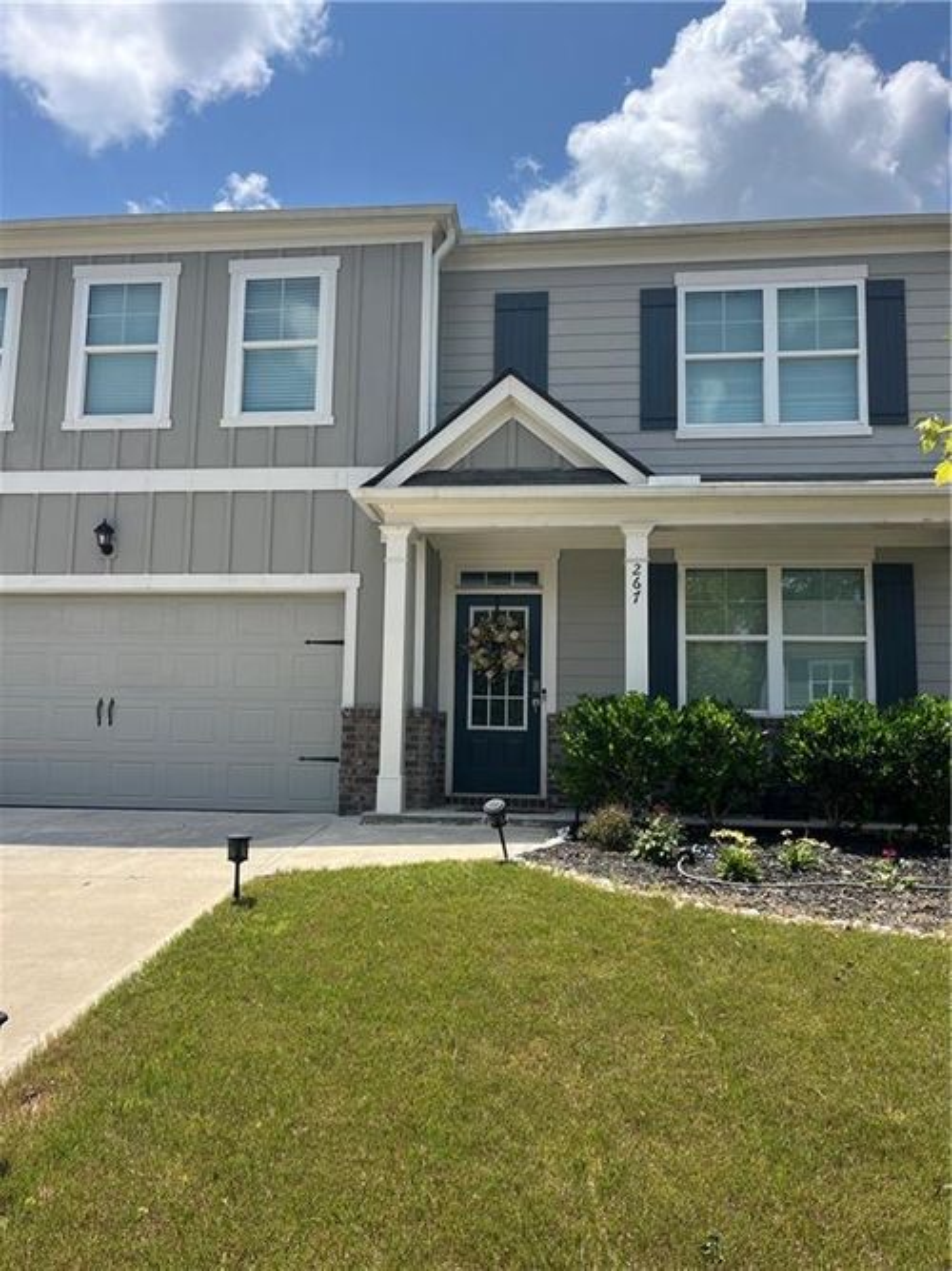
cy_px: 636
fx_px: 954
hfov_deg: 53.0
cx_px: 476
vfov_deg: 67.3
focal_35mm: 26
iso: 50
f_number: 1.6
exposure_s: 1/2825
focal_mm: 5.1
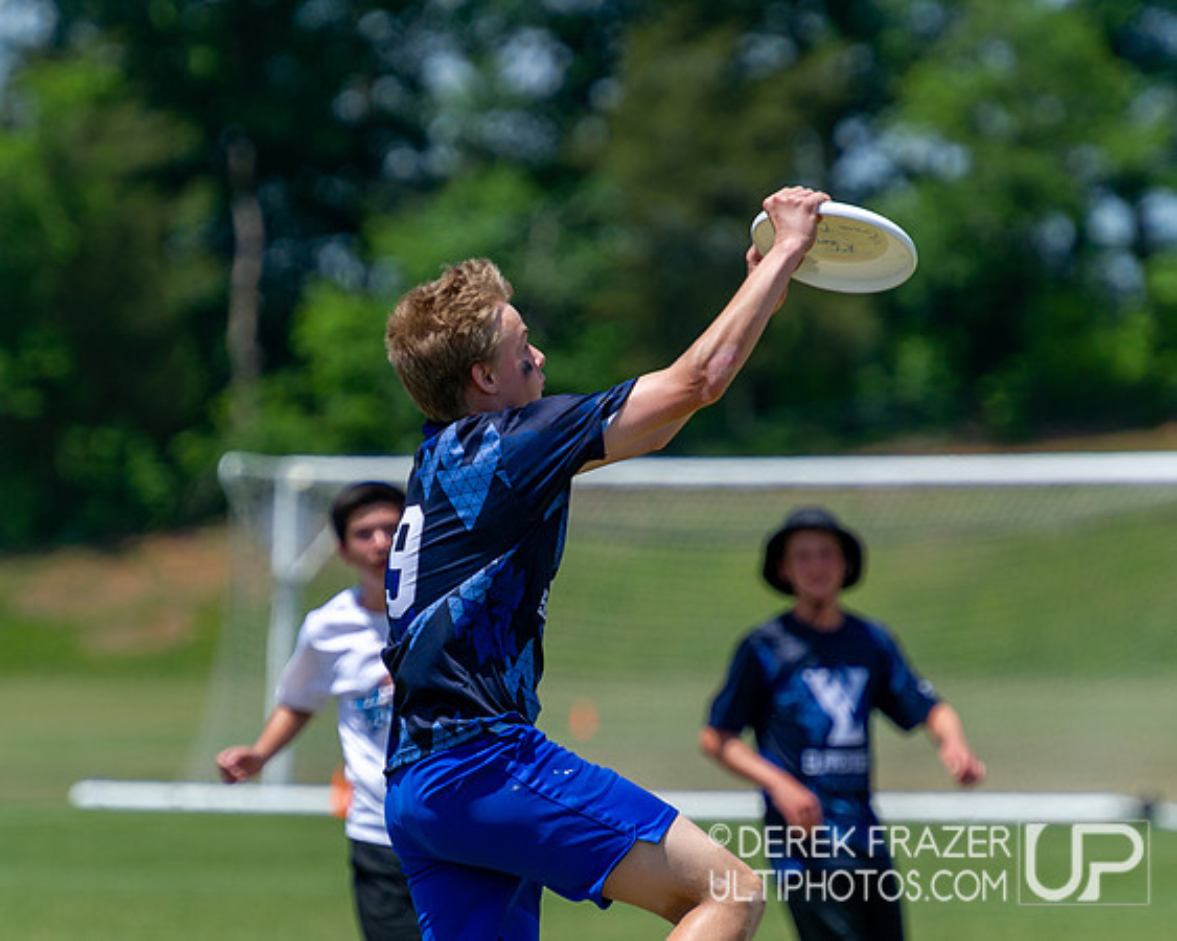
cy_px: 541
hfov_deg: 4.4
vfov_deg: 3.5
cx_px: 551
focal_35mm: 443
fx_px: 15410
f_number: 4
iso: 280
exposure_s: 1/2500
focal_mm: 260
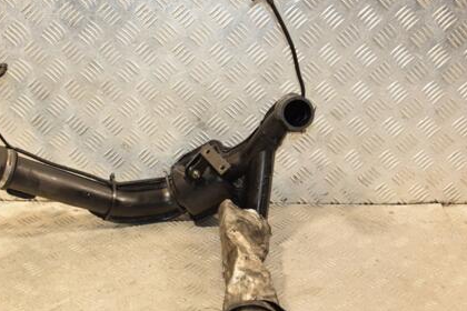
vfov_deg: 22.6
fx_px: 778
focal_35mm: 60
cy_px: 198
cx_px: 198
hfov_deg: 33.3
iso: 800
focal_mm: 28
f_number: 5.6
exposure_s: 1/200
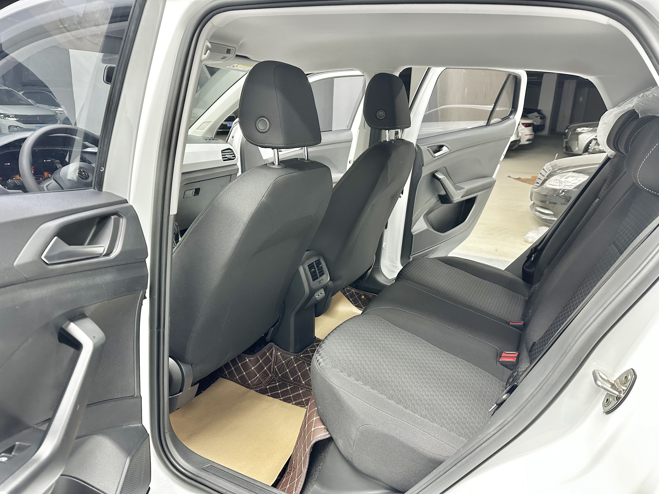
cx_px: 330
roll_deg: -2.2
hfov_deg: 71.6
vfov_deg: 56.8
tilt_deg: -17.0
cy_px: 247
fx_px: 457
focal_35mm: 24
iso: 200
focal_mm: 6.86
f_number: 1.78
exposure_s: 1/50
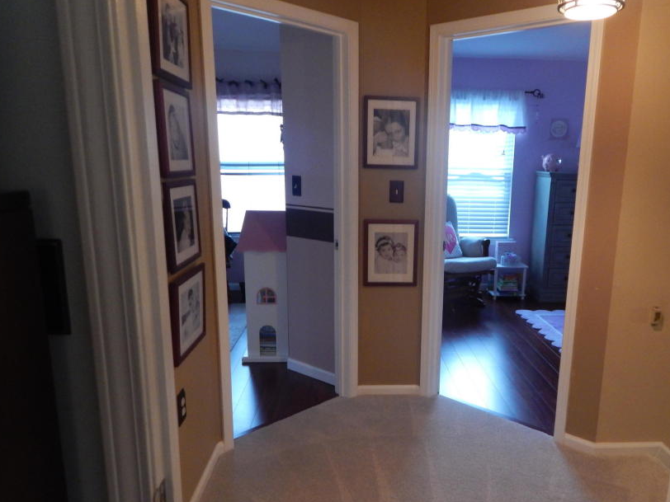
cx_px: 398
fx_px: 561
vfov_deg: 48.0
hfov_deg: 61.2
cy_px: 300
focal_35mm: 29
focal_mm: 4
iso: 400
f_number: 3
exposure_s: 1/15
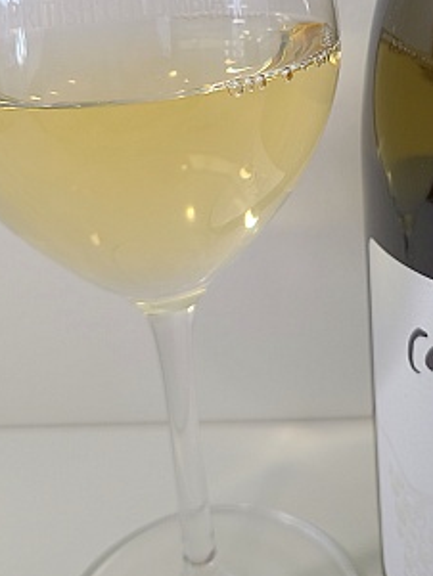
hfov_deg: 31.3
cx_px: 282
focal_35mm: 46
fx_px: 767
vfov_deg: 38.8
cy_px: 74
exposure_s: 1/60
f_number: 1.8
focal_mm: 5.4
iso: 50
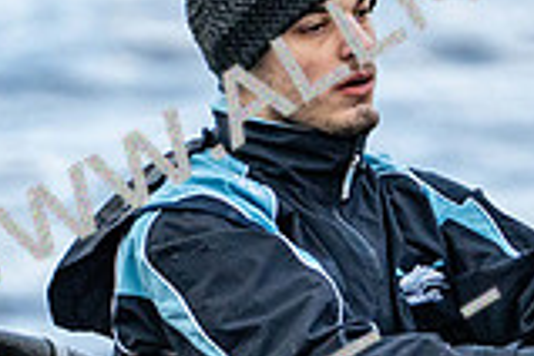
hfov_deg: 1.4
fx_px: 21670
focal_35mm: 1461
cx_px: 309
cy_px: 321
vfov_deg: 0.9
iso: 5000
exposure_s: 1/1600
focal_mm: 400
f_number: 6.3
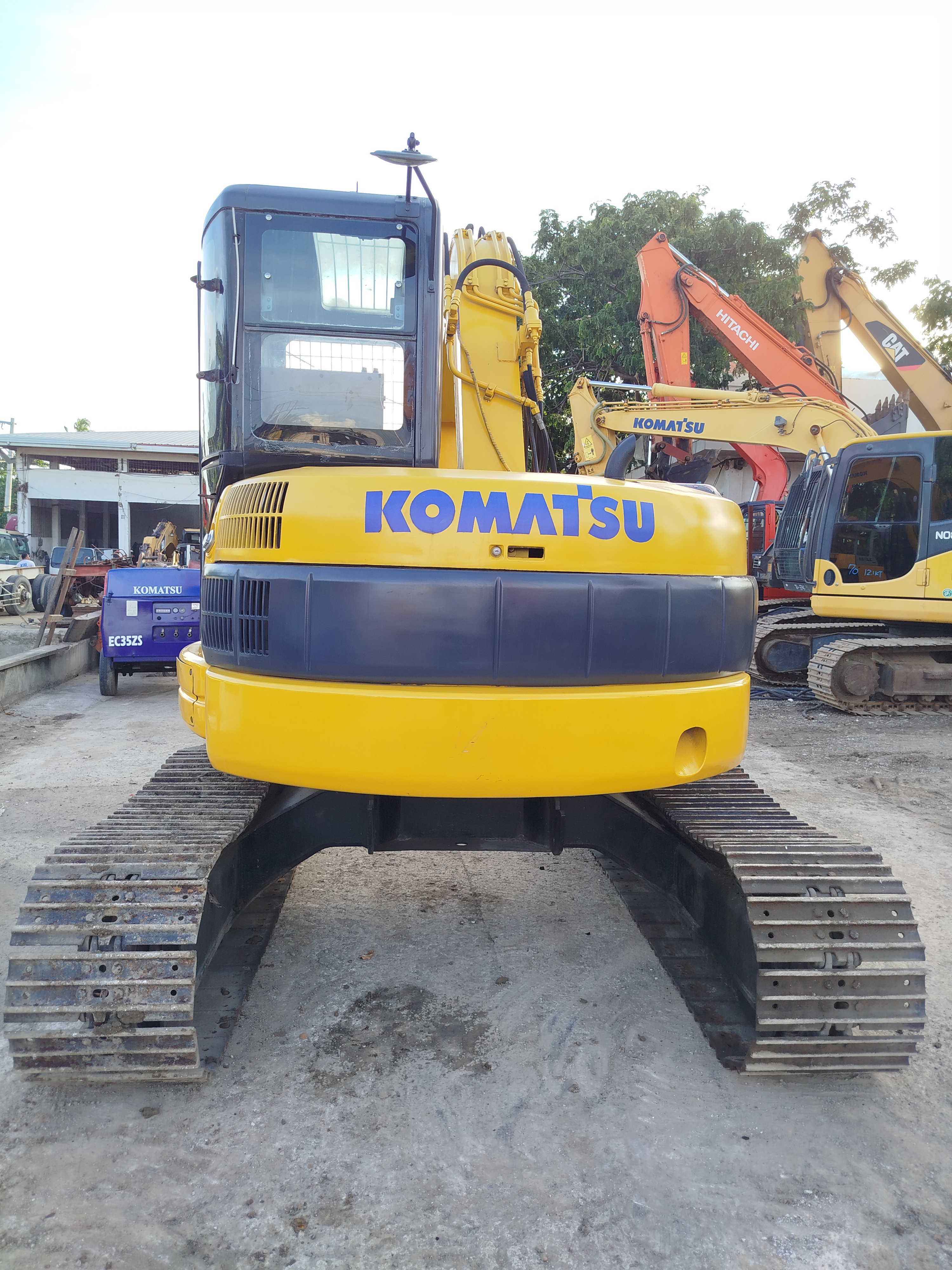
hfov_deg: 56.8
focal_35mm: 24
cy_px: 635
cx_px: 476
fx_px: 880
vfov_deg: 71.6
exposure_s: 1/120
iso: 50
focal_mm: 5.31
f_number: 1.7
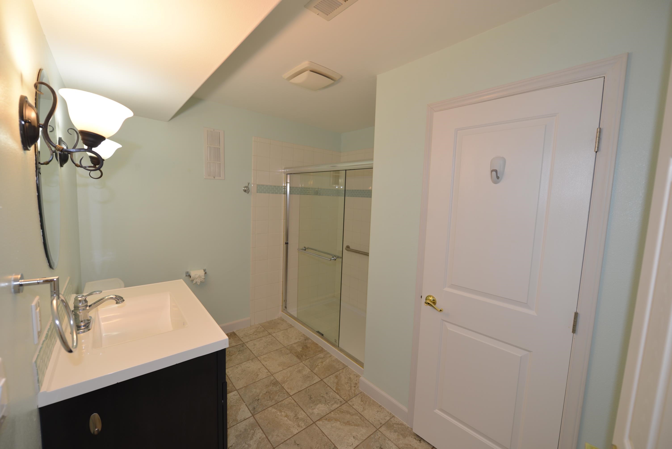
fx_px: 261
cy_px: 224
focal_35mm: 14
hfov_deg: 104.2
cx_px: 336
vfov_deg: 81.3
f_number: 4
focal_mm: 14
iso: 220
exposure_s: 1/60
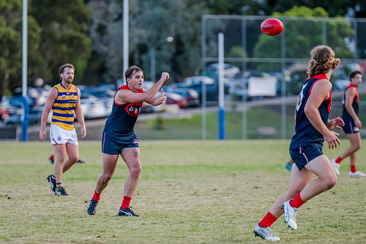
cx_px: 132
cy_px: 147
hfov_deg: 8.2
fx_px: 2545
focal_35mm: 250
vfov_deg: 5.5
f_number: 2.8
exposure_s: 1/1600
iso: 1600
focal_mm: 195
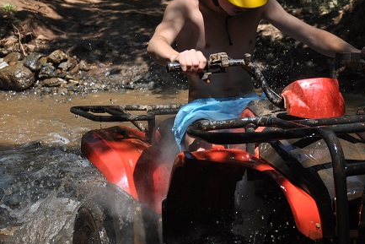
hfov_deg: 18.8
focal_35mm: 108
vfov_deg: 12.7
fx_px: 1095
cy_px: 79
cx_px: 252
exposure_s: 1/1000
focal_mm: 52
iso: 400
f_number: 5
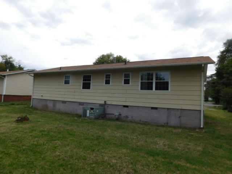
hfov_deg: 73.9
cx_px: 116
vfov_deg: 58.9
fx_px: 154
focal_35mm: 23
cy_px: 87
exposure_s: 1/320
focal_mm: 4
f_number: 3
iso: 125
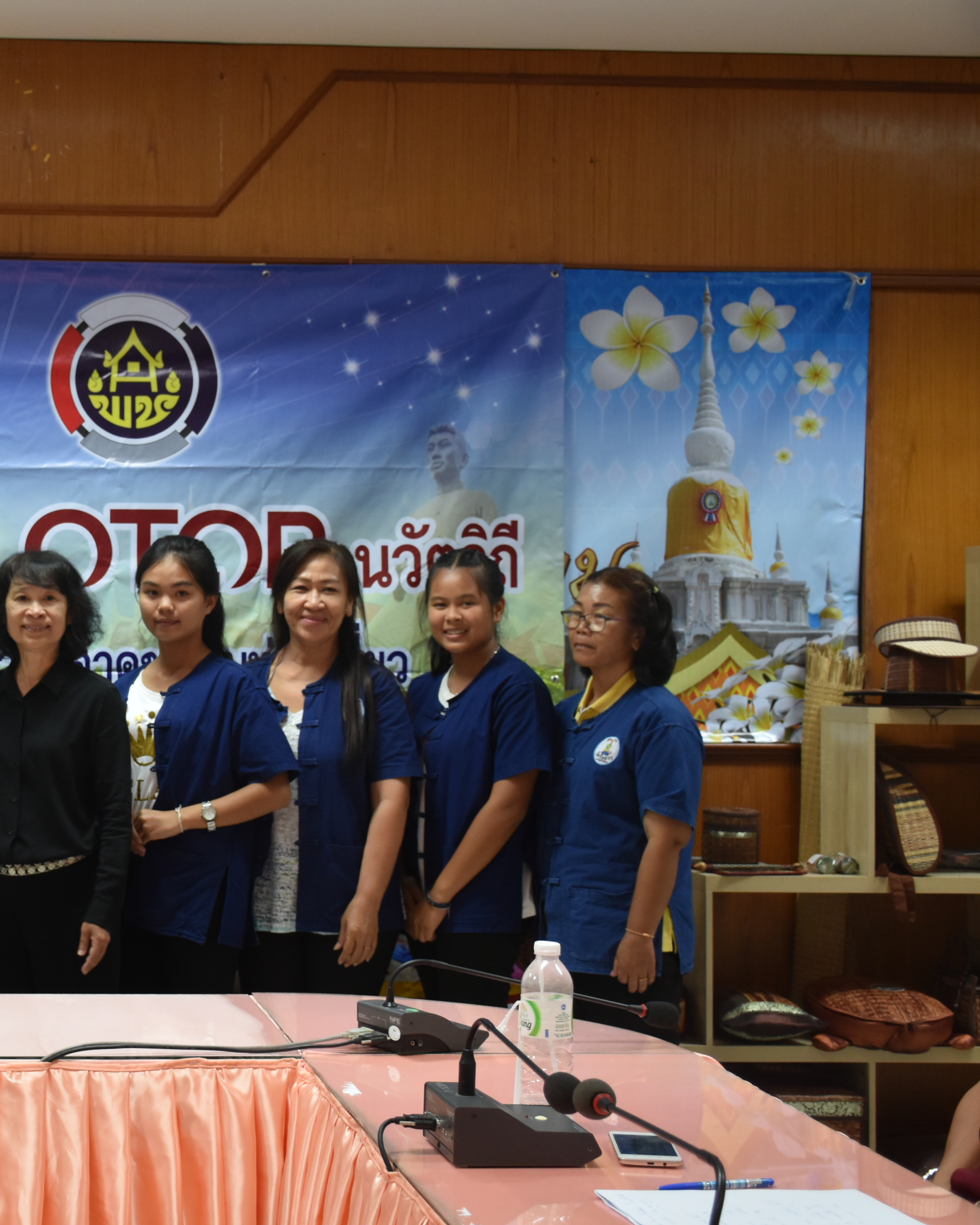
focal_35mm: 58
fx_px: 2093
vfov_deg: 32.6
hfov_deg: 25.4
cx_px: 55
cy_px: 617
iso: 800
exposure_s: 1/60
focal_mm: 27
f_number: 4
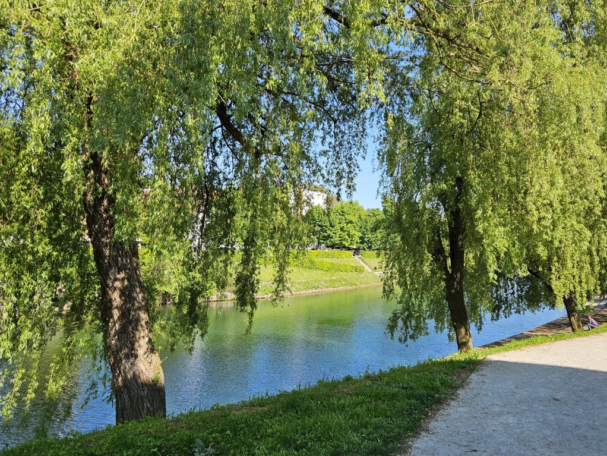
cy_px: 229
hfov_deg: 64.9
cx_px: 352
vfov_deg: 51.4
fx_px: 474
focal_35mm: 27
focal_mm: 5.4
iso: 25
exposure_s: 1/864
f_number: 1.8
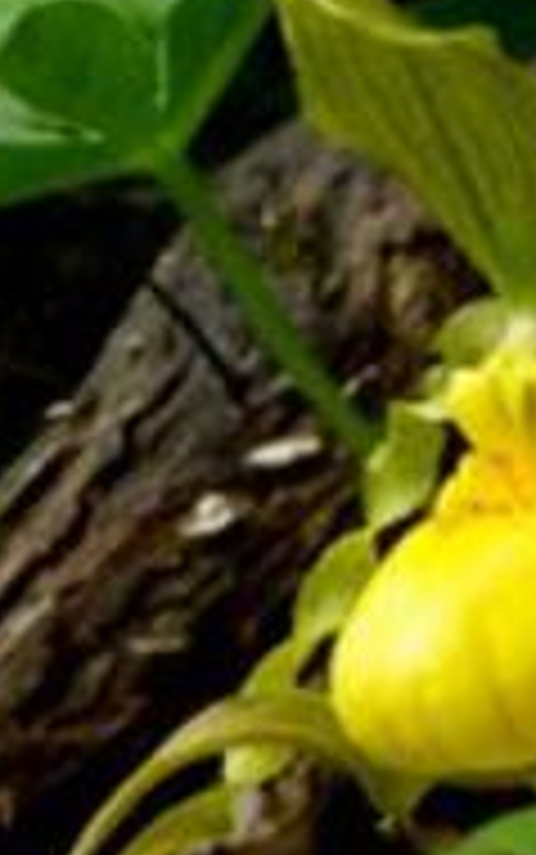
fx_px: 3221
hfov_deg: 9.2
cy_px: 670
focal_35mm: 138
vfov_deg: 15.1
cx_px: 896
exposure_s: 1/40
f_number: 4.6
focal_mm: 6.83
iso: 200
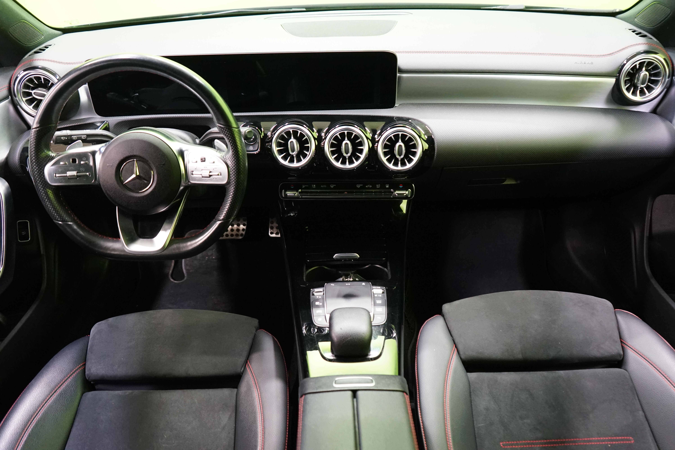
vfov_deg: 46.4
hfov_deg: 65.5
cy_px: 225
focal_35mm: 28
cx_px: 338
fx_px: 525
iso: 3200
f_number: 4
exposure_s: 1/20
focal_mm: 28
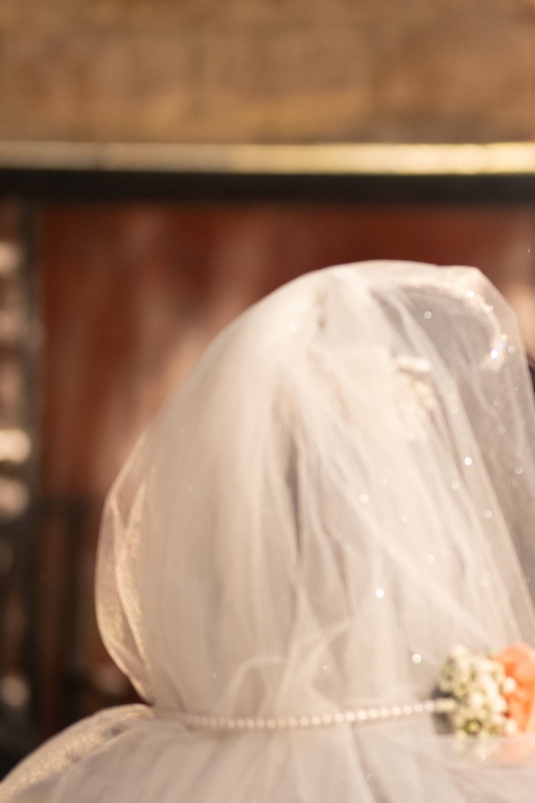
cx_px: 623
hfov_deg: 10.0
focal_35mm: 135
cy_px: 434
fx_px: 3009
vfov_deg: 15.2
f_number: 1.8
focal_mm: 50
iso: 800
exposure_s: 1/320
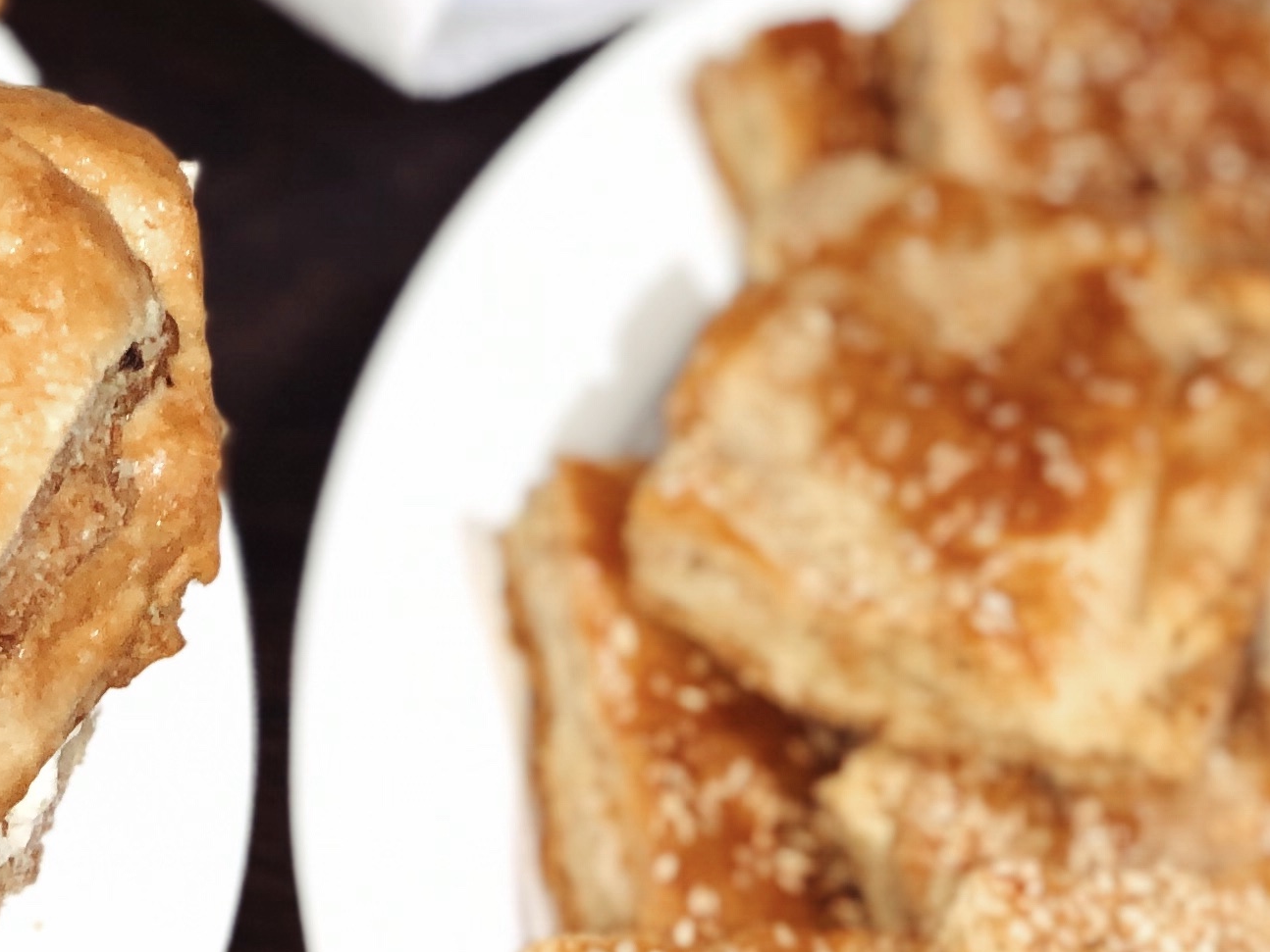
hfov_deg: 12.1
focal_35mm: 162
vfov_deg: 9.1
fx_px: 5945
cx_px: 215
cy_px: 140
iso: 40
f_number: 2.4
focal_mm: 6
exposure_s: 1/33
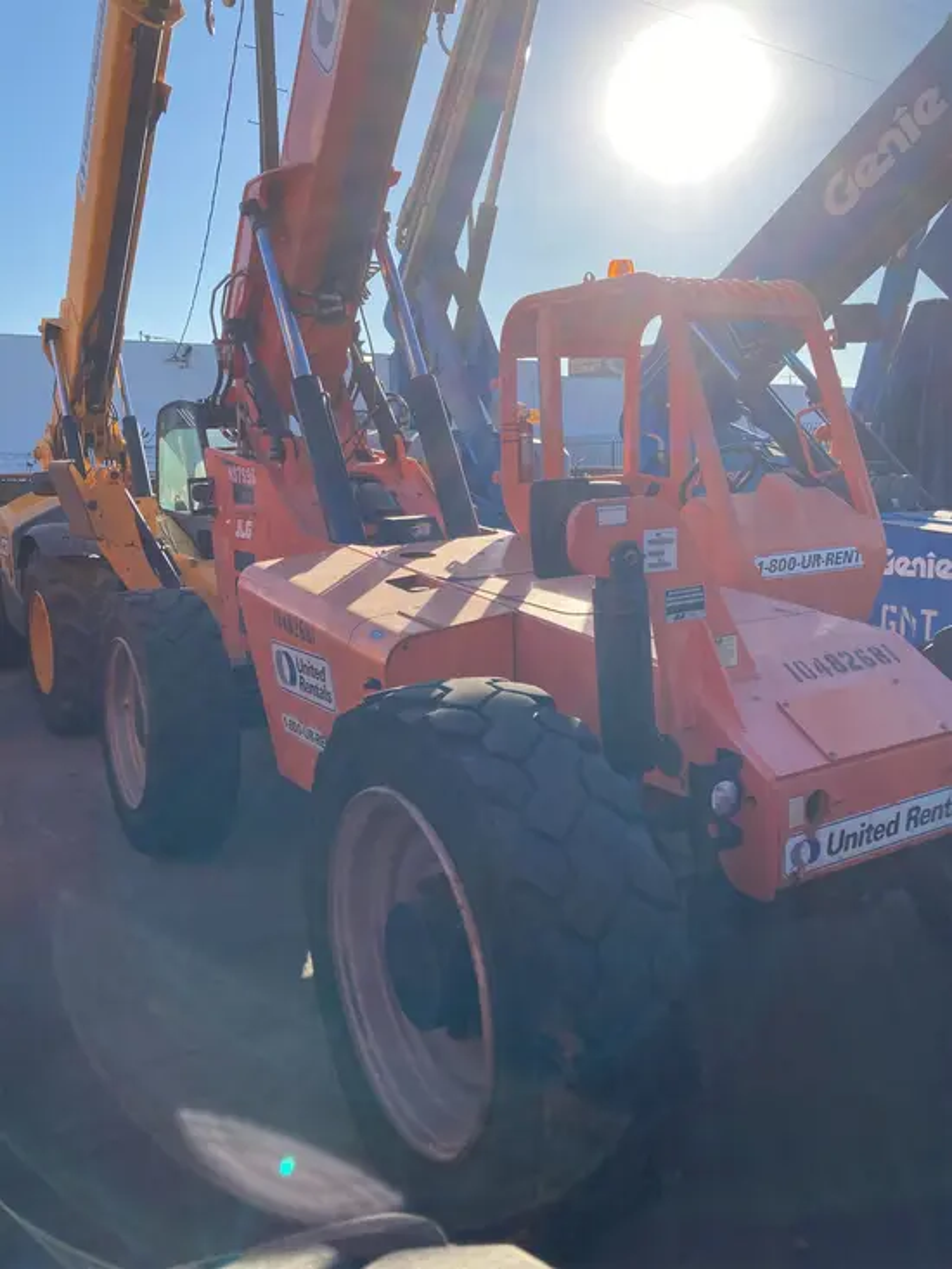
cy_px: 634
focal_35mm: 28
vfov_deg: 63.4
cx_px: 476
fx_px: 1026
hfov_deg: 49.8
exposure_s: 1/1350
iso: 20
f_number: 1.8
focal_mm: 3.99
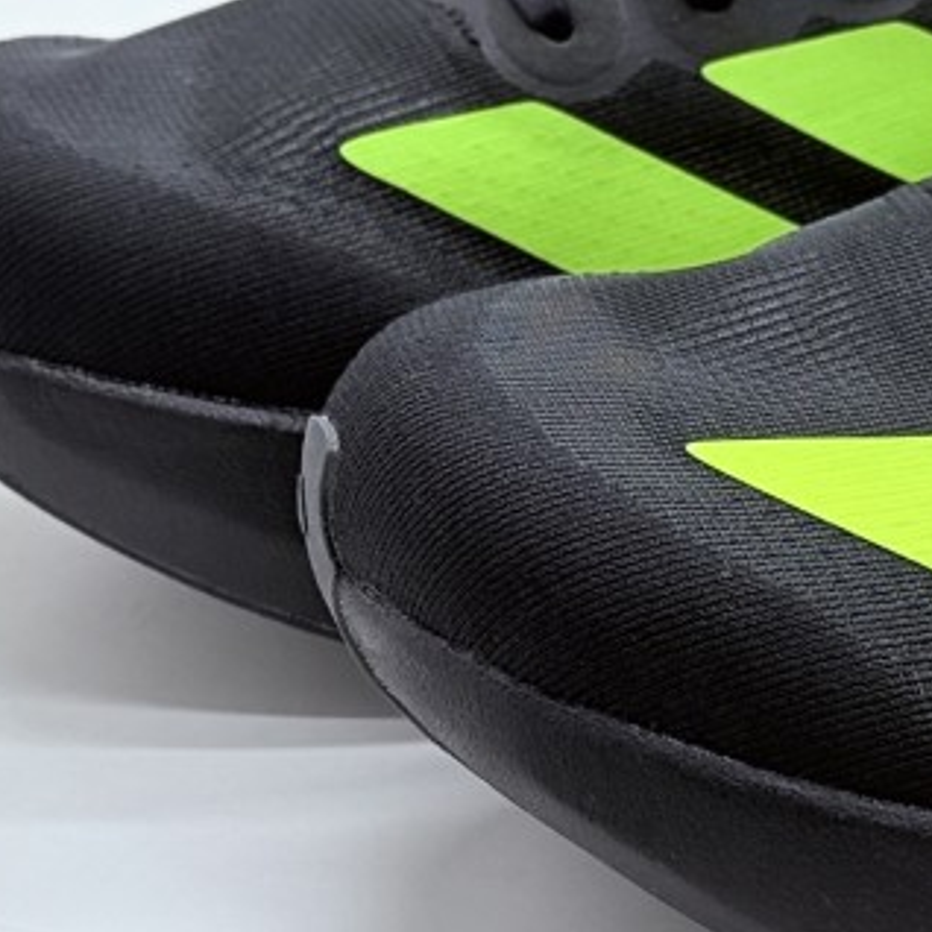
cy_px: 466
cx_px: 467
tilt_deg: -25.6
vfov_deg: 30.0
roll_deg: +2.0
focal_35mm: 57
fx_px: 1736
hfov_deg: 30.0
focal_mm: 6.76
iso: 64
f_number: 1.78
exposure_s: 1/574
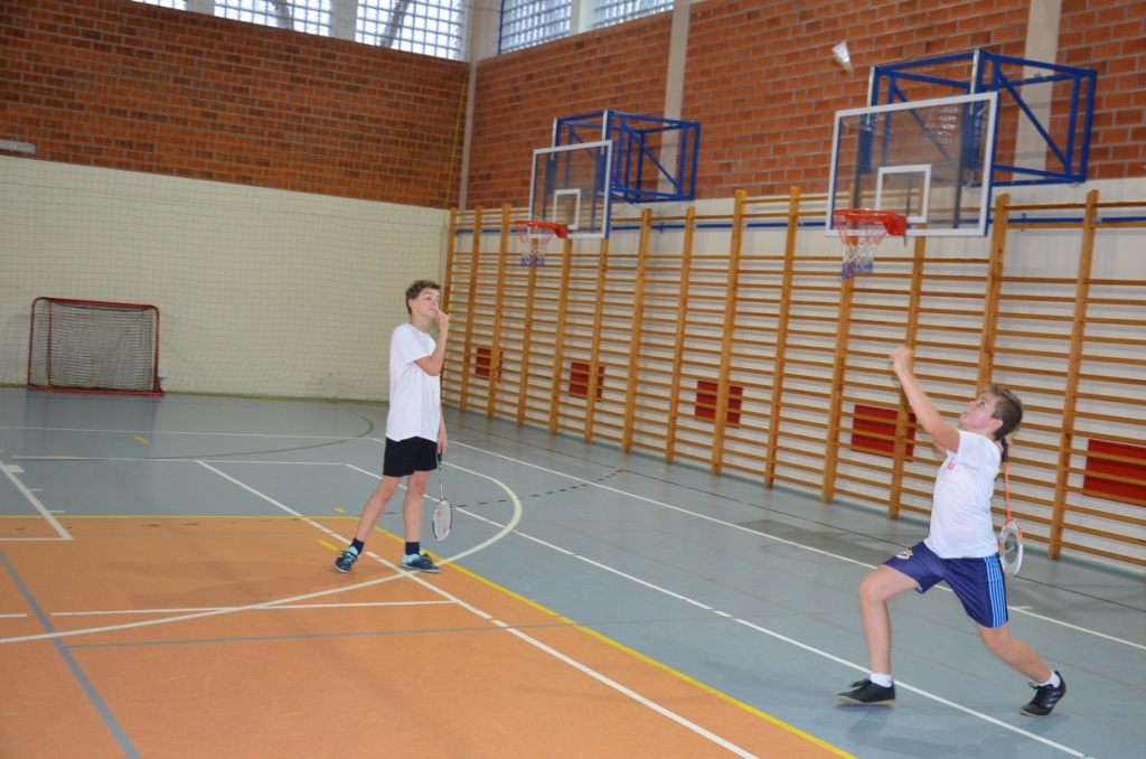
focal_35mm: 42
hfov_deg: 46.5
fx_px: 1334
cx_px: 573
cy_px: 380
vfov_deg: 31.7
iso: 1000
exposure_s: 1/60
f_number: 4
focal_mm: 28
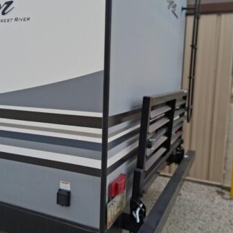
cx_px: 106
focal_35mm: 34
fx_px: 259
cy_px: 112
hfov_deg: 48.4
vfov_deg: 48.4
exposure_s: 1/141
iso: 25
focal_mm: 3.98
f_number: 1.8
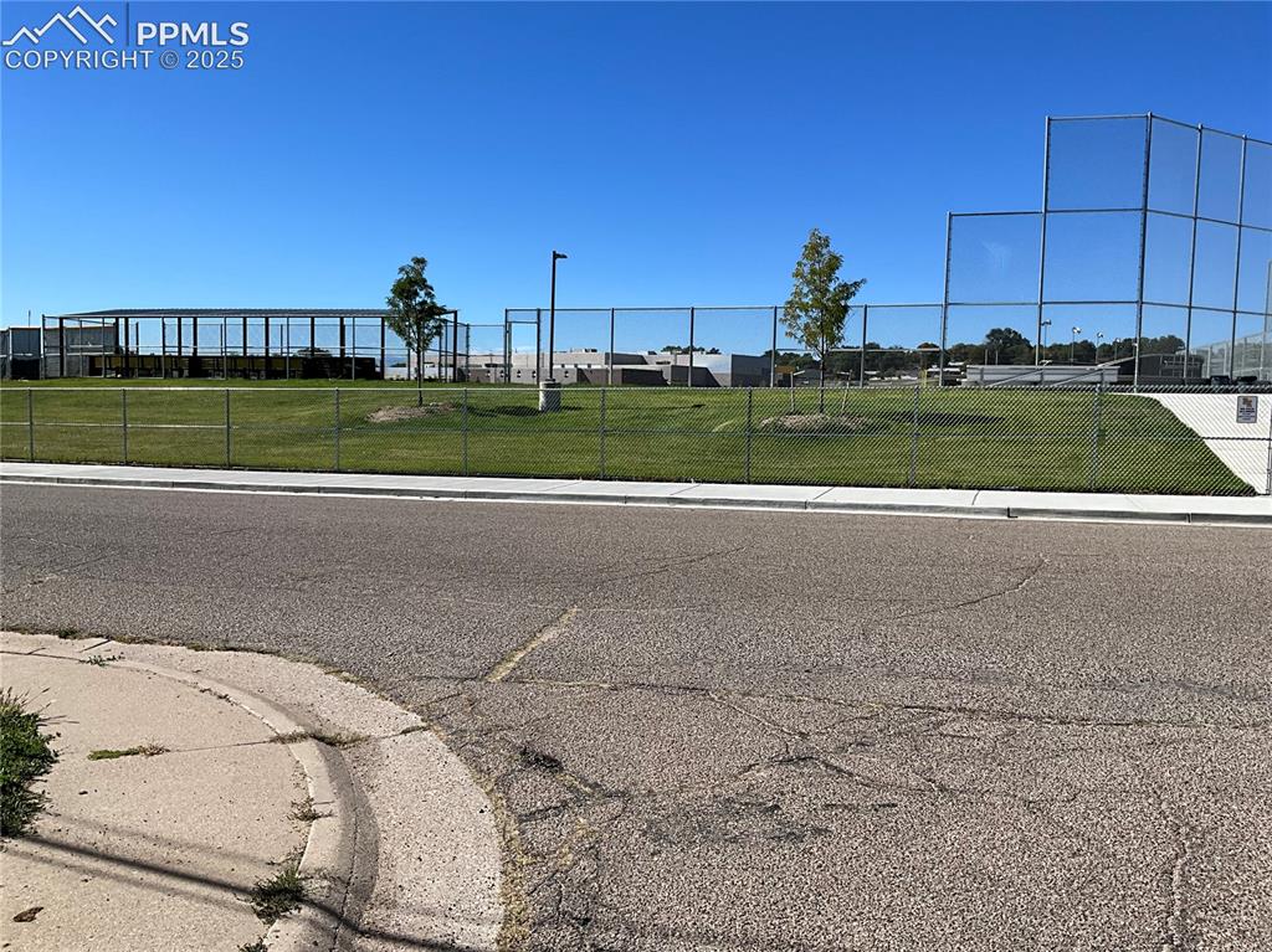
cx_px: 636
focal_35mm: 29
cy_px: 476
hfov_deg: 61.7
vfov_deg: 48.2
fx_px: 1065
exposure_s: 1/2538
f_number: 1.8
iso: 25
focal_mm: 3
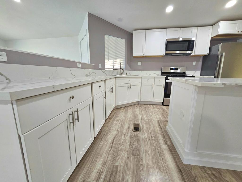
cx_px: 121
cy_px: 91
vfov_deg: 89.9
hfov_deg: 106.2
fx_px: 91
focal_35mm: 13
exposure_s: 1/60.2
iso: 160
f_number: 2.2
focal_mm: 2.2
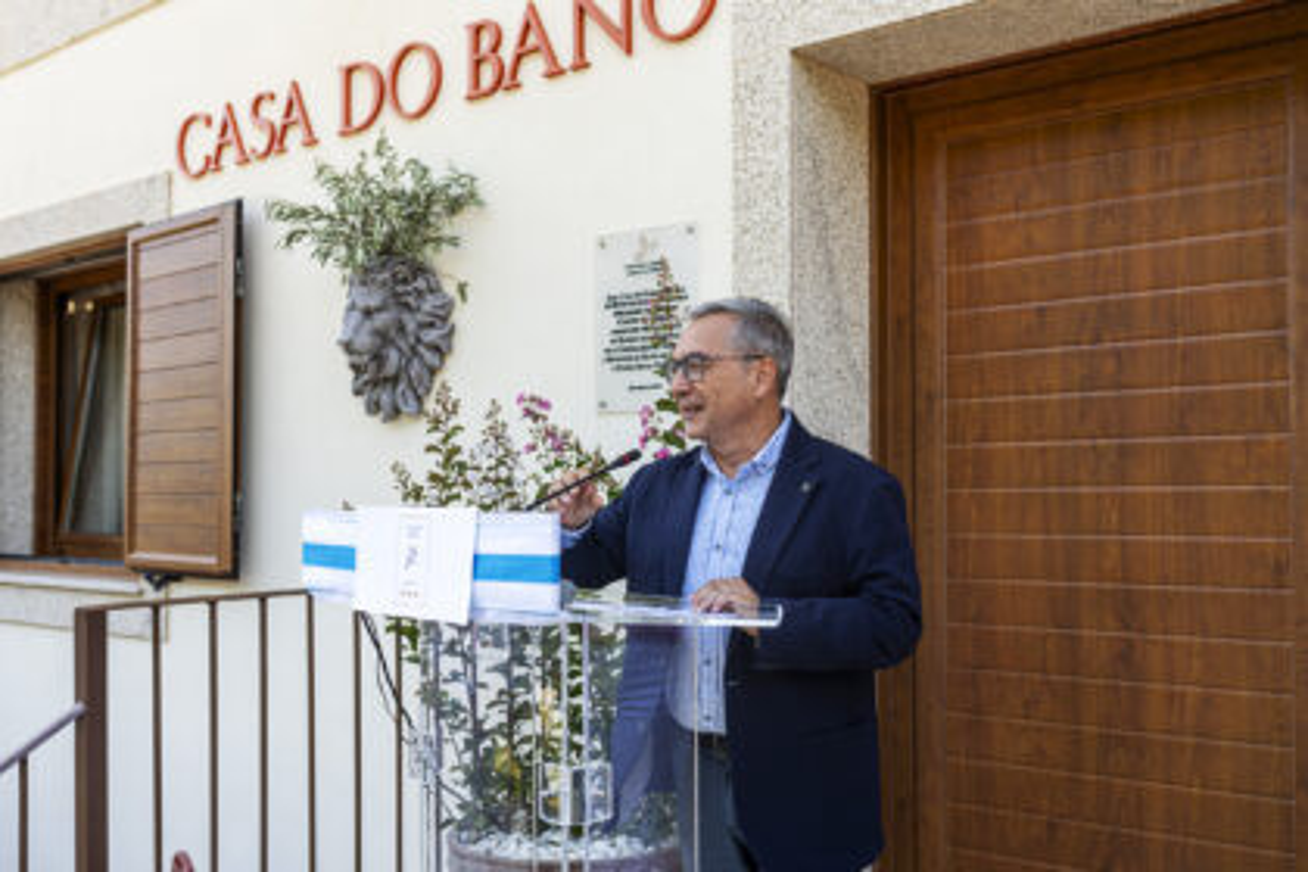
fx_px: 1272
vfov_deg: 37.9
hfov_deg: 54.4
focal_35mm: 35
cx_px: 654
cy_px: 436
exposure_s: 1/250
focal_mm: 35
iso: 200
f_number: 4
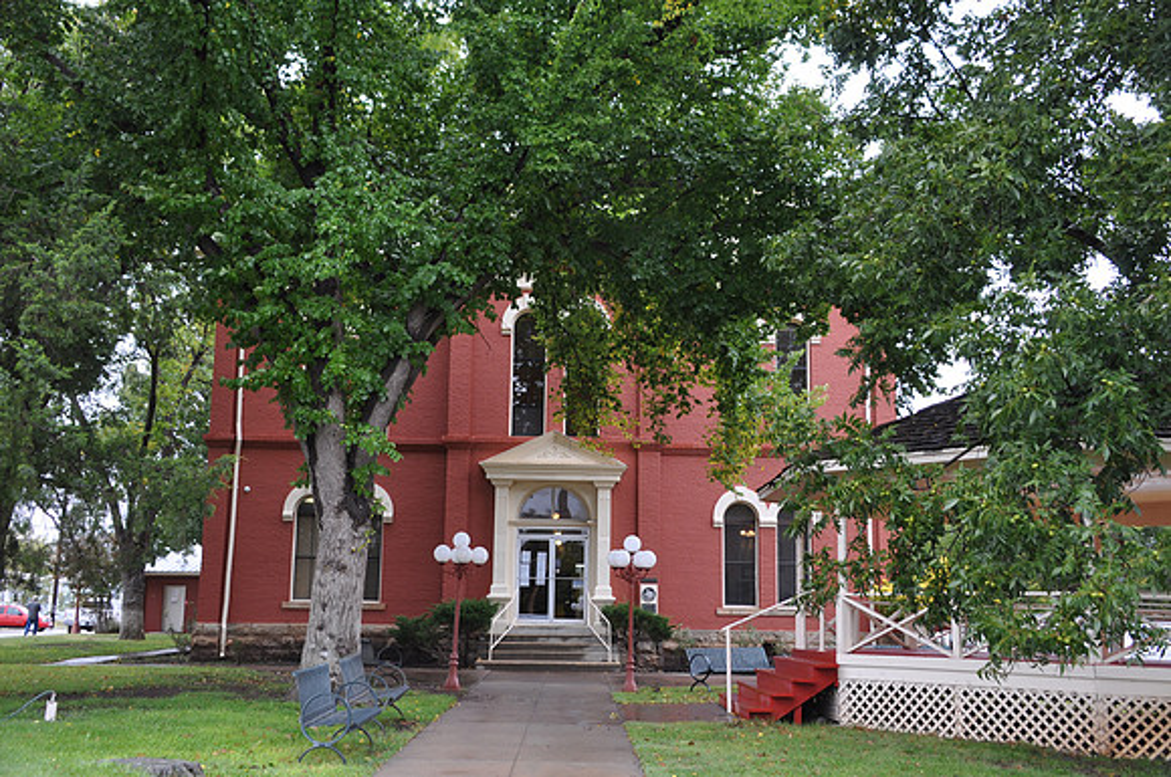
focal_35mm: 39
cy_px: 388
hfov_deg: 49.6
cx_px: 586
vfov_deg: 34.1
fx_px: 1267
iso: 200
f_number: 5.6
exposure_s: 1/30
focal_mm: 26
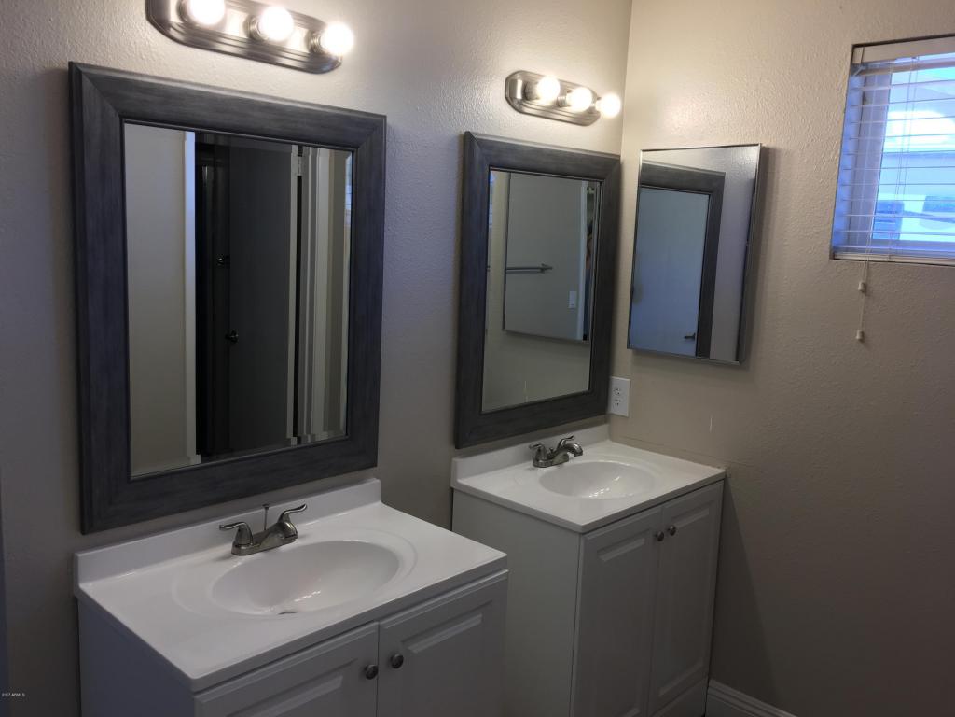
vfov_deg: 48.2
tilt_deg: -8.7
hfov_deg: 61.7
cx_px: 478
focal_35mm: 29
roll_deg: -3.0
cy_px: 358
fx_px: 800
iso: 32
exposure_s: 1/60
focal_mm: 4.15
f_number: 2.2
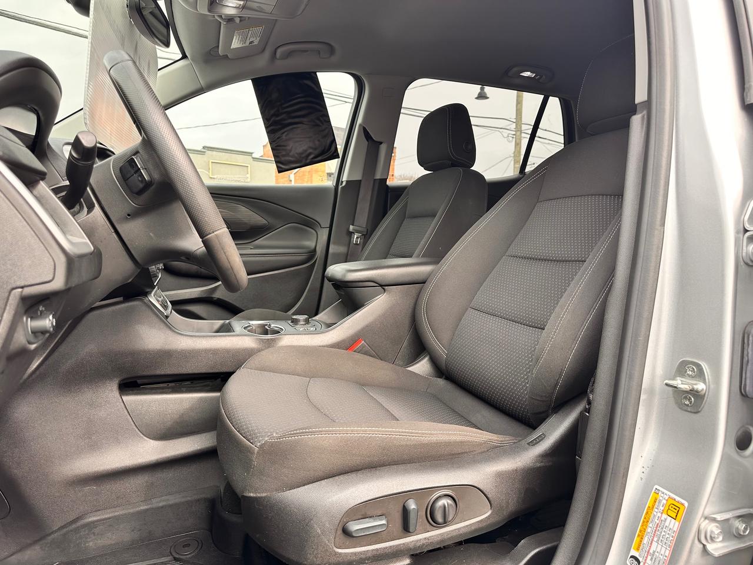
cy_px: 282
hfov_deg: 71.6
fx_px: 522
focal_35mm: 24
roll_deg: -1.1
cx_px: 376
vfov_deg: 56.8
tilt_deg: -3.7
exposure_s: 1/349
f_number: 1.78
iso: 80
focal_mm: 6.86
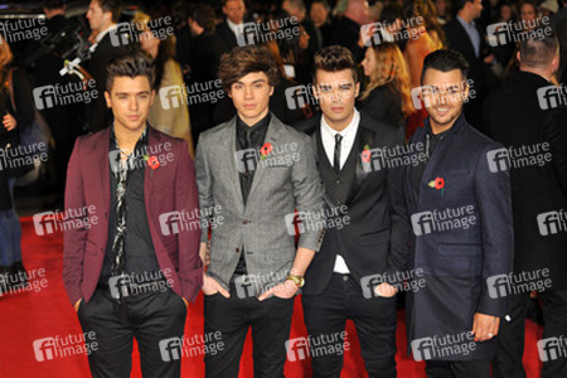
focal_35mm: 86
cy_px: 189
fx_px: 1354
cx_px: 284
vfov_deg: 15.9
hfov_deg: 23.6
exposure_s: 1/250
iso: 1000
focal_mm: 86
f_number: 4
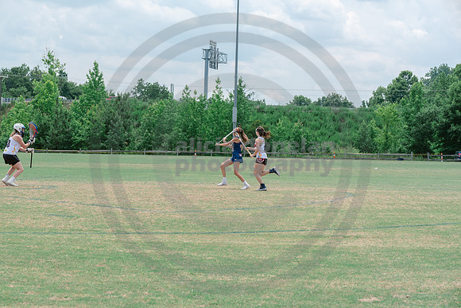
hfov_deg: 20.0
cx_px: 230
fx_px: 1306
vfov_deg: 13.4
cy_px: 154
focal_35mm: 102
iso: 400
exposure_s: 1/1000
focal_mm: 102
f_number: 8
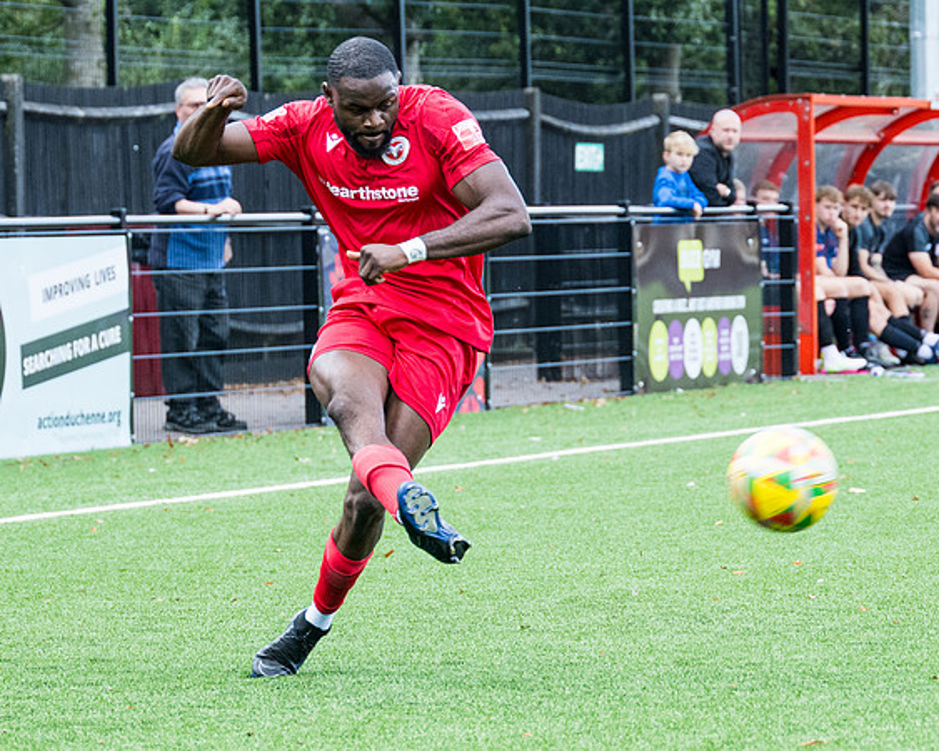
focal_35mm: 231
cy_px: 284
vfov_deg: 6.7
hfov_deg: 8.4
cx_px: 197
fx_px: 6407
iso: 800
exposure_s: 1/1000
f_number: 4.5
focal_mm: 98
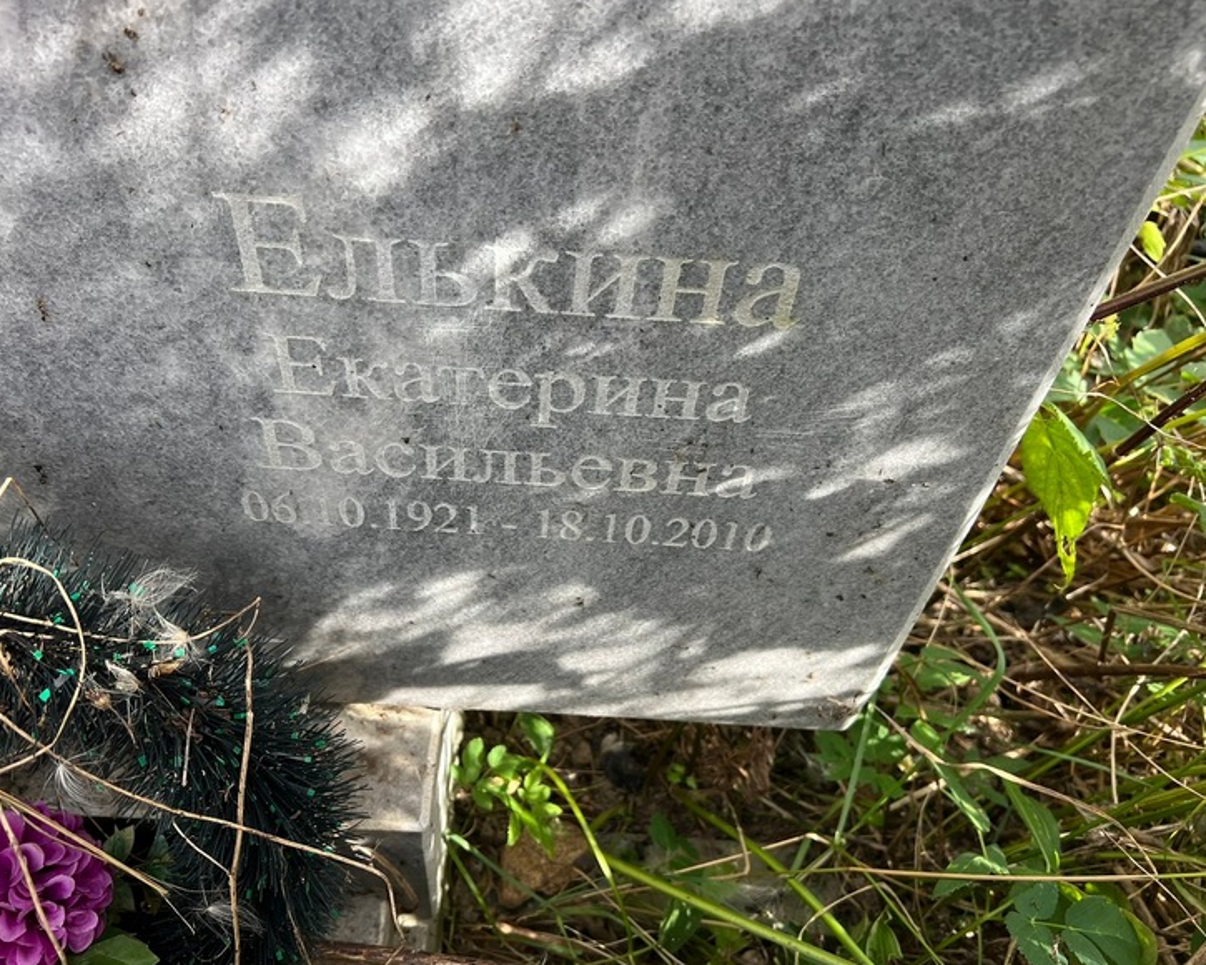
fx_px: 999
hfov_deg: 62.2
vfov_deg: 51.5
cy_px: 491
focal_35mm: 28
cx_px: 566
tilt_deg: -50.7
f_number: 1.5
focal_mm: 5.7
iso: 50
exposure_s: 1/581
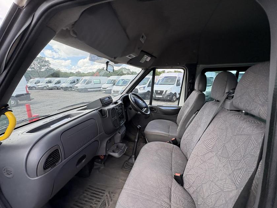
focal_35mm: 15
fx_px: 120
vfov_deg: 81.7
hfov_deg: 98.1
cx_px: 142
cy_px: 104
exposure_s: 1/311
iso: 64
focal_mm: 2.22
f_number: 2.2
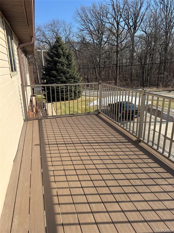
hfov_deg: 56.8
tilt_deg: -15.1
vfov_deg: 71.6
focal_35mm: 24
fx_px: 161
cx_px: 87
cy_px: 116
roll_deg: +0.7
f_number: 1.78
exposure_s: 1/2105
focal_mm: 6.76
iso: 80
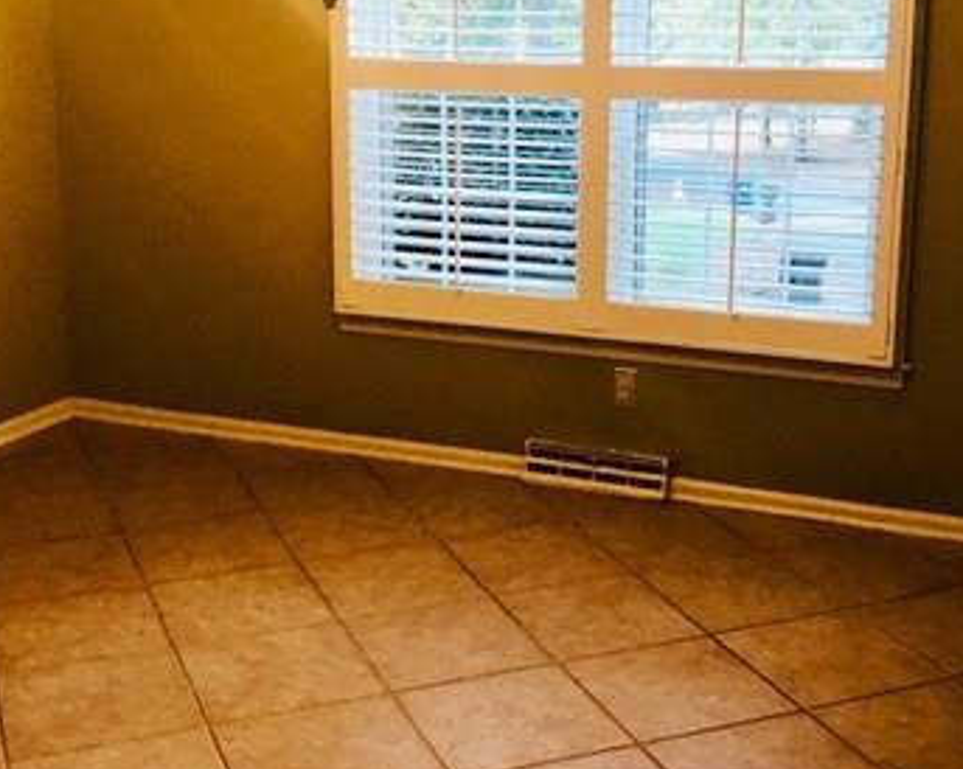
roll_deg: +0.6
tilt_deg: -11.4
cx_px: 503
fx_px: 1453
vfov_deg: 29.6
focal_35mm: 51
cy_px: 292
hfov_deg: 36.7
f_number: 1.8
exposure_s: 1/24
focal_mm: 3.99
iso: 32
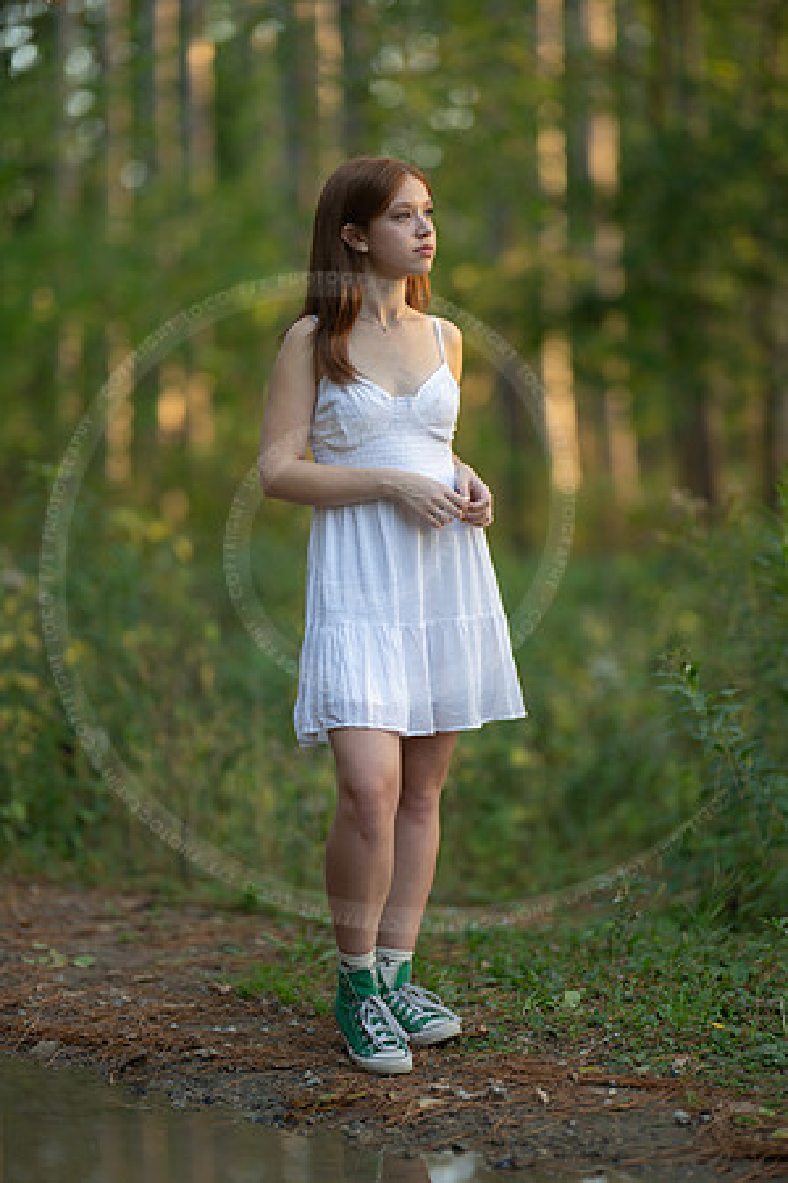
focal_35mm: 85
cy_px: 592
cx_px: 394
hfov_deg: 16.1
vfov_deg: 23.9
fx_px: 2791
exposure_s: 1/500
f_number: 1.2
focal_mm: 85
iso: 160
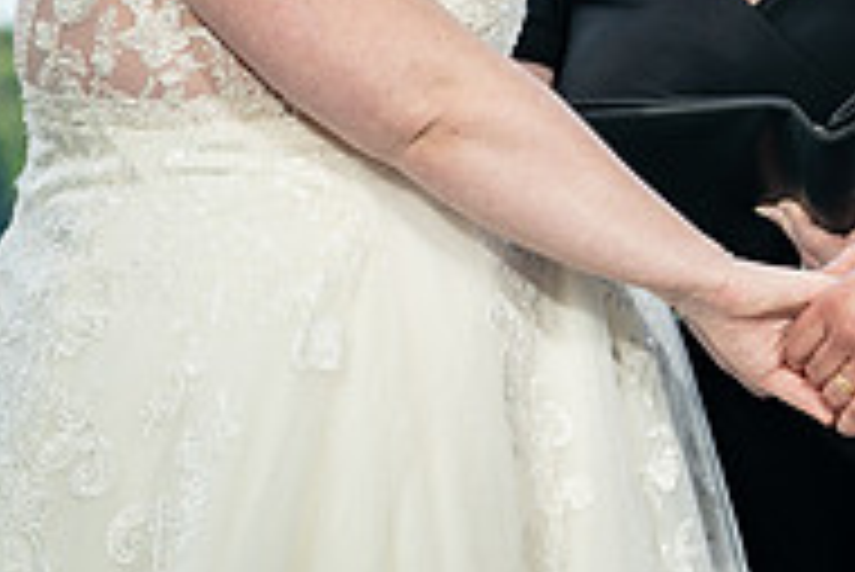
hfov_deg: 5.8
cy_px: -169
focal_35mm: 354
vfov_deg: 3.9
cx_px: 796
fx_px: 8414
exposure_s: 1/200
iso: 100
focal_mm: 116
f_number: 5.6
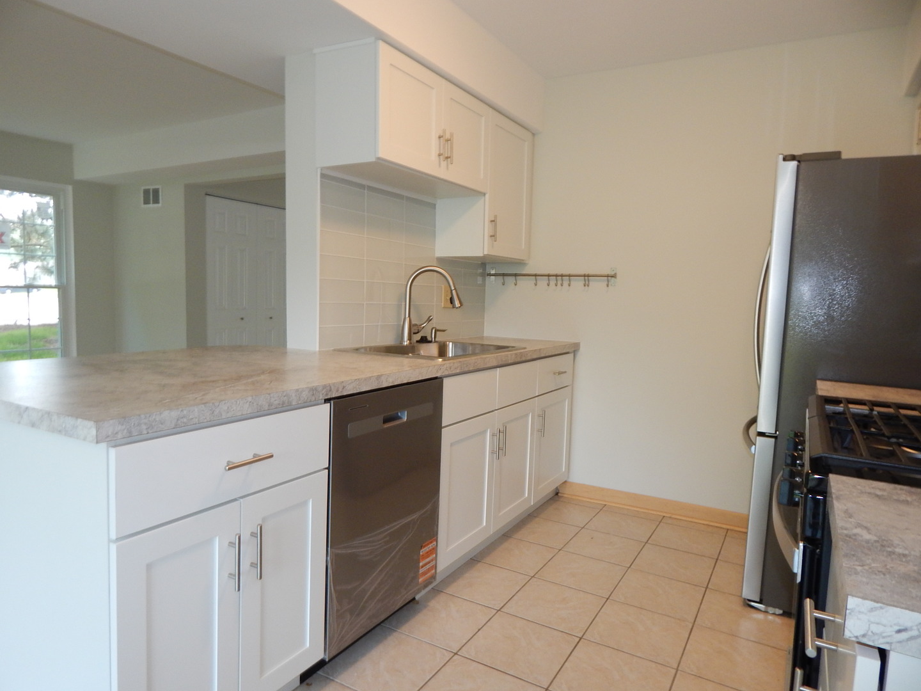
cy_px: 346
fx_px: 585
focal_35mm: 22
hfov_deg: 76.4
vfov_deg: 61.1
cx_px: 460
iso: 200
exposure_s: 1/30
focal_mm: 4
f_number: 3
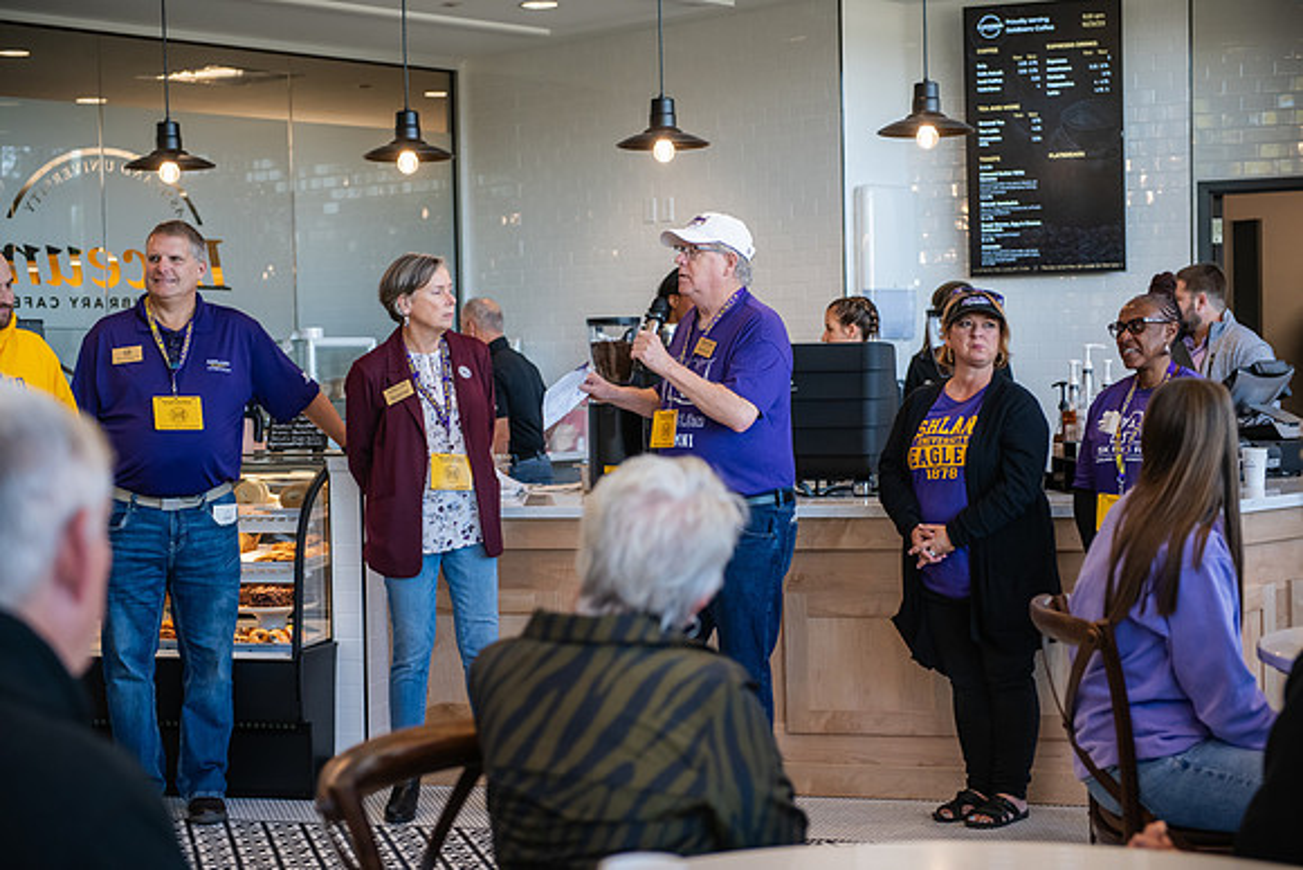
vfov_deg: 22.6
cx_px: 652
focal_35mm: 60
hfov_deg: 33.4
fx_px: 2172
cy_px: 435
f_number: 3.2
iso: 1000
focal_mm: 60
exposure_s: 1/400
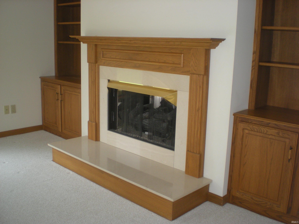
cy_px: 112
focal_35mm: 38
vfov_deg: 37.7
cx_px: 150
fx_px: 328
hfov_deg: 49.0
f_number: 3.1
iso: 116
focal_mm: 6.3
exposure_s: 1/50.8
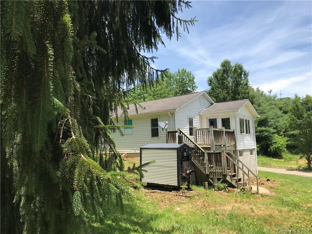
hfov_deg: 63.4
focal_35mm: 28
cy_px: 117
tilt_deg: +7.4
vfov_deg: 49.7
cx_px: 156
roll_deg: +2.3
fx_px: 252
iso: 20
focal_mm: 3.99
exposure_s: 1/1408
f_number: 1.8
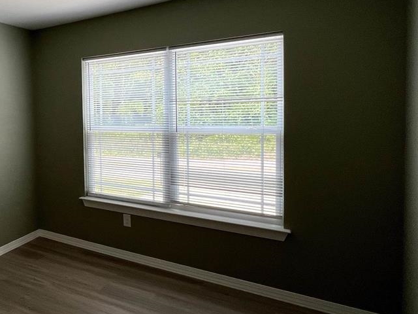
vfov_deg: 52.6
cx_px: 62
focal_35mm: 26
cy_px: 122
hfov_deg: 59.8
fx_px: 314
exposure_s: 1/99
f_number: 1.8
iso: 64
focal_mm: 1.57
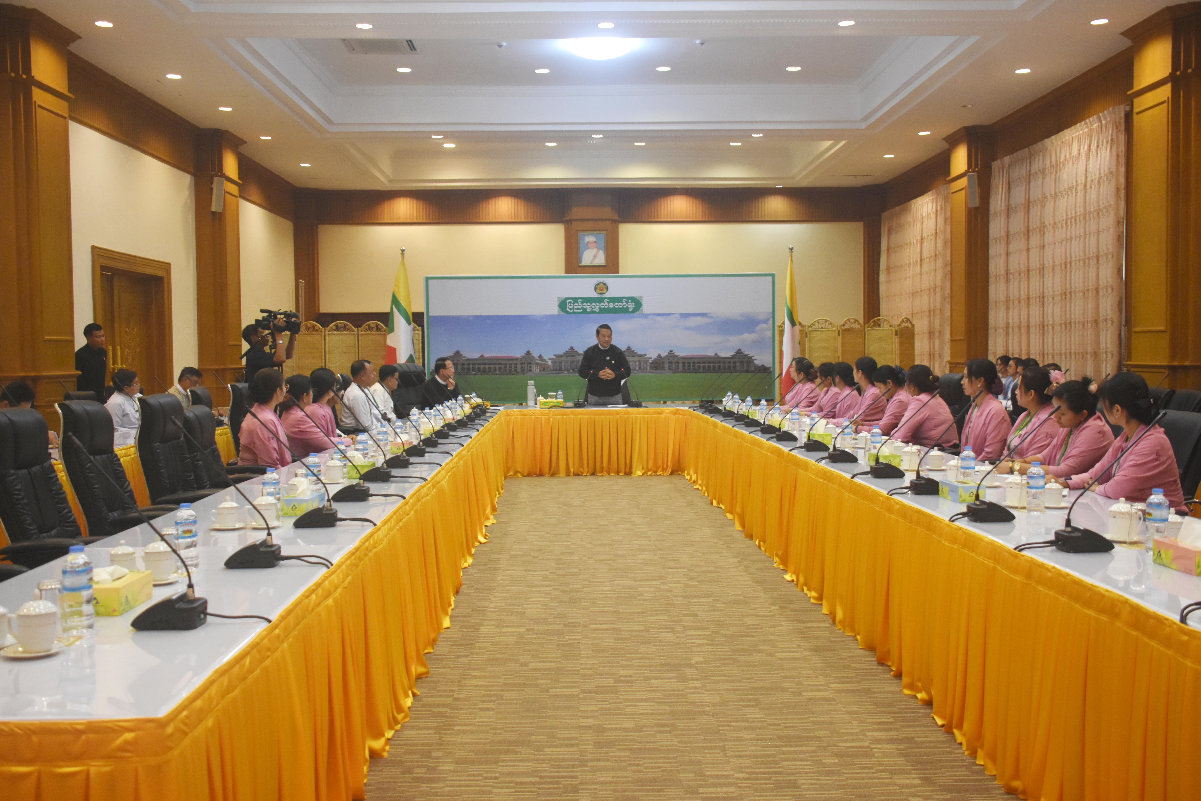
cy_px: 400
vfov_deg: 36.9
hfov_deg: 53.1
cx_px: 600
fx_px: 1201
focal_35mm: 36
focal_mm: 24
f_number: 4
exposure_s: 1/100
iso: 1600
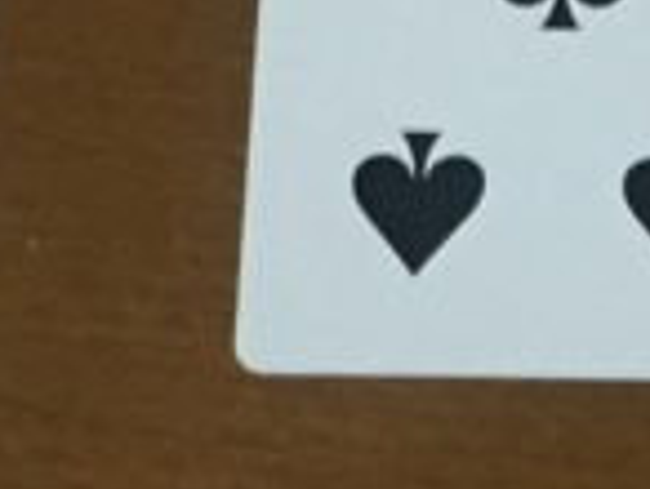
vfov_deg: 7.3
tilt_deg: -67.5
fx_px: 3818
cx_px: 663
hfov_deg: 9.7
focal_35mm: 203
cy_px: 631
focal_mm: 4.15
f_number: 2.2
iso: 250
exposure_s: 1/30
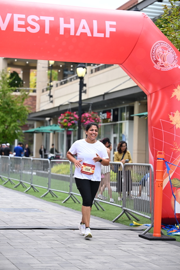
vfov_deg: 23.4
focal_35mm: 87
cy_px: 135
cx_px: 90
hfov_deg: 15.7
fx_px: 652
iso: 640
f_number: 2.8
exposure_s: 1/2000
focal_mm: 87
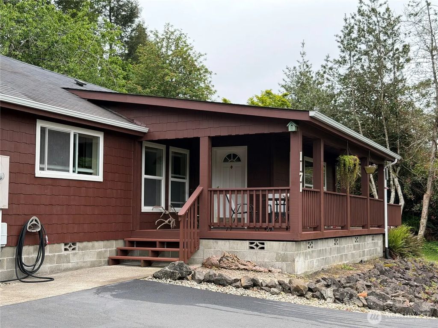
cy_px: 164
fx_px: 607
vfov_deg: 30.3
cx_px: 219
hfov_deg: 39.7
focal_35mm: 48
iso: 80
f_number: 1.78
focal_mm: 6.76
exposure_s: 1/1575
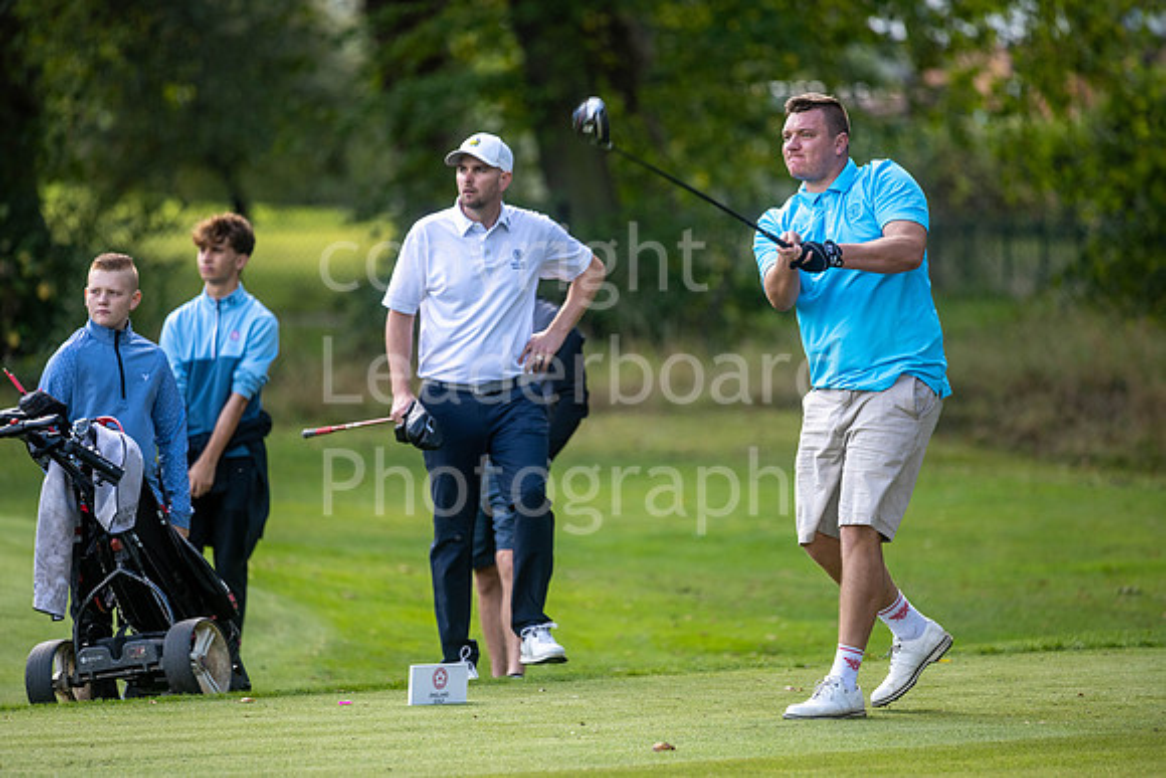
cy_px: 389
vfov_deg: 4.6
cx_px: 583
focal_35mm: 300
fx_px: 9718
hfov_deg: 6.9
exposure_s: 1/500
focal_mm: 300
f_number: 4
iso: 400
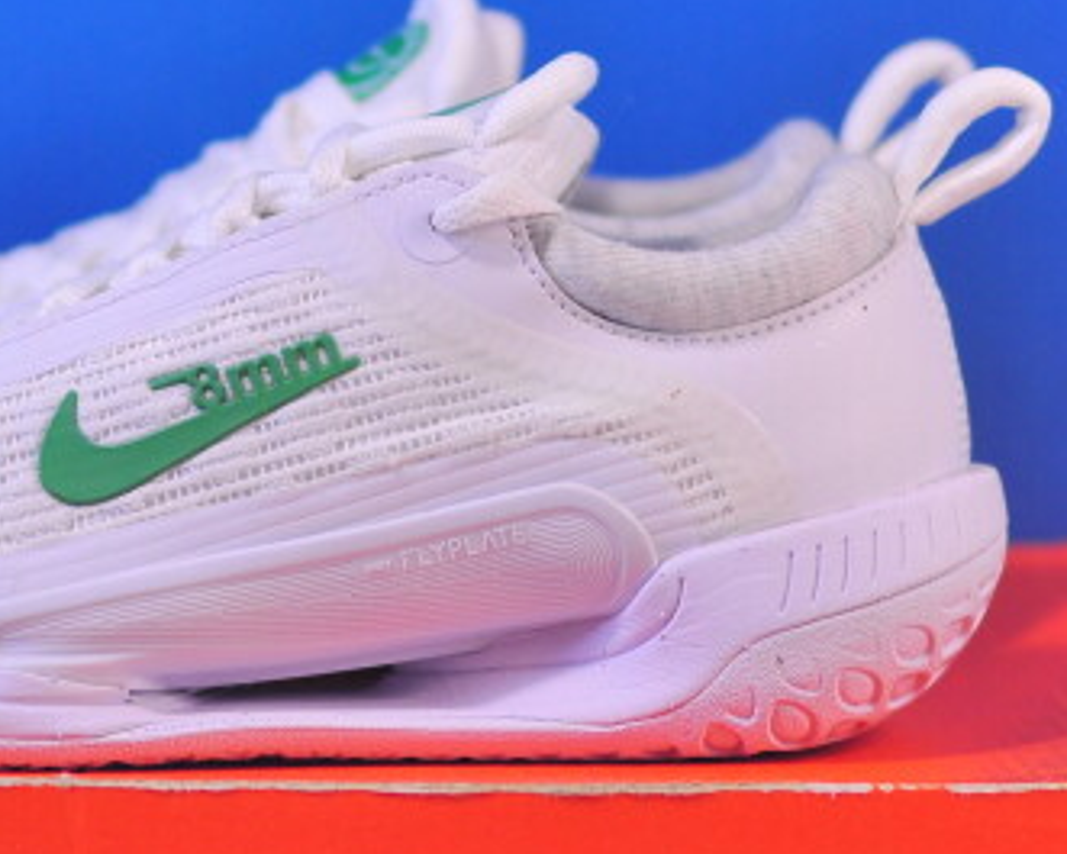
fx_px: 5370
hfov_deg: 11.3
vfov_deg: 9.1
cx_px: 248
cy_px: 102
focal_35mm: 170
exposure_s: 1/320
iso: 250
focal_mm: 50
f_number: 2.5
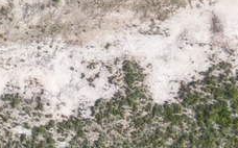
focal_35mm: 161
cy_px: 244
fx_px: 1043
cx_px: -55
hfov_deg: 12.7
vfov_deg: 7.9
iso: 150
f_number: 1.7
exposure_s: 1/2000
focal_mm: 6.72
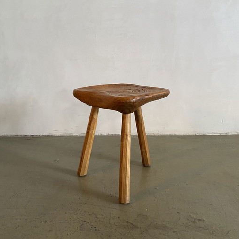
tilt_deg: -6.6
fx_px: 242
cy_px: 82
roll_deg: +0.4
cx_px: 120
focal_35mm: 31
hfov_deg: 52.5
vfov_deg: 51.7
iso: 125
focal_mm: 4.25
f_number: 1.8
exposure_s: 1/50
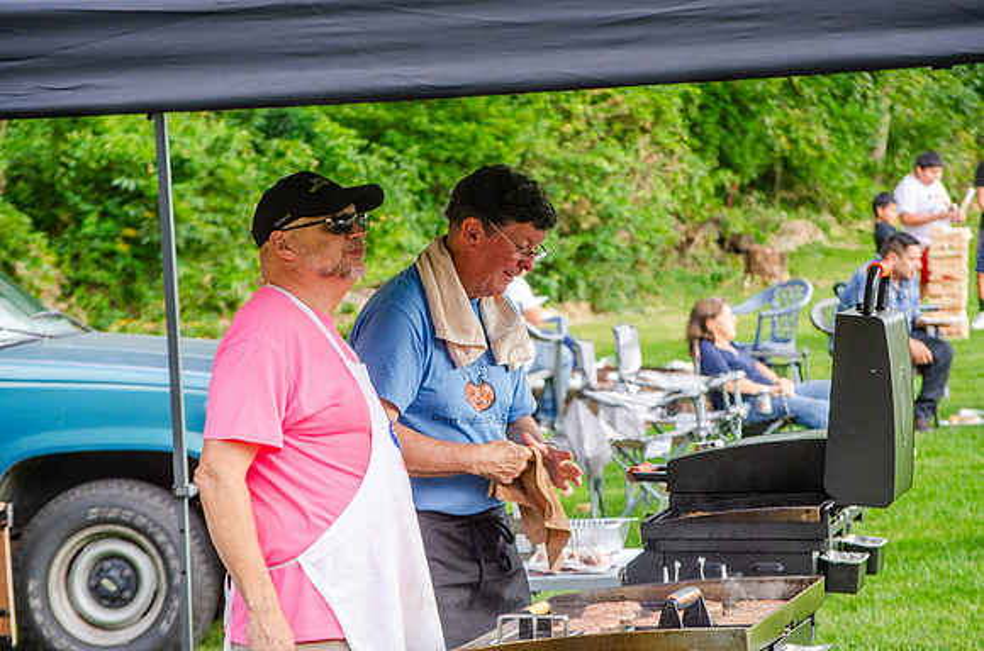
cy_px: 326
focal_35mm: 150
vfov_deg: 9.1
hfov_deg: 13.7
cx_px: 492
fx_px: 4091
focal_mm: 100
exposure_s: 1/160
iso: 200
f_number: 6.3
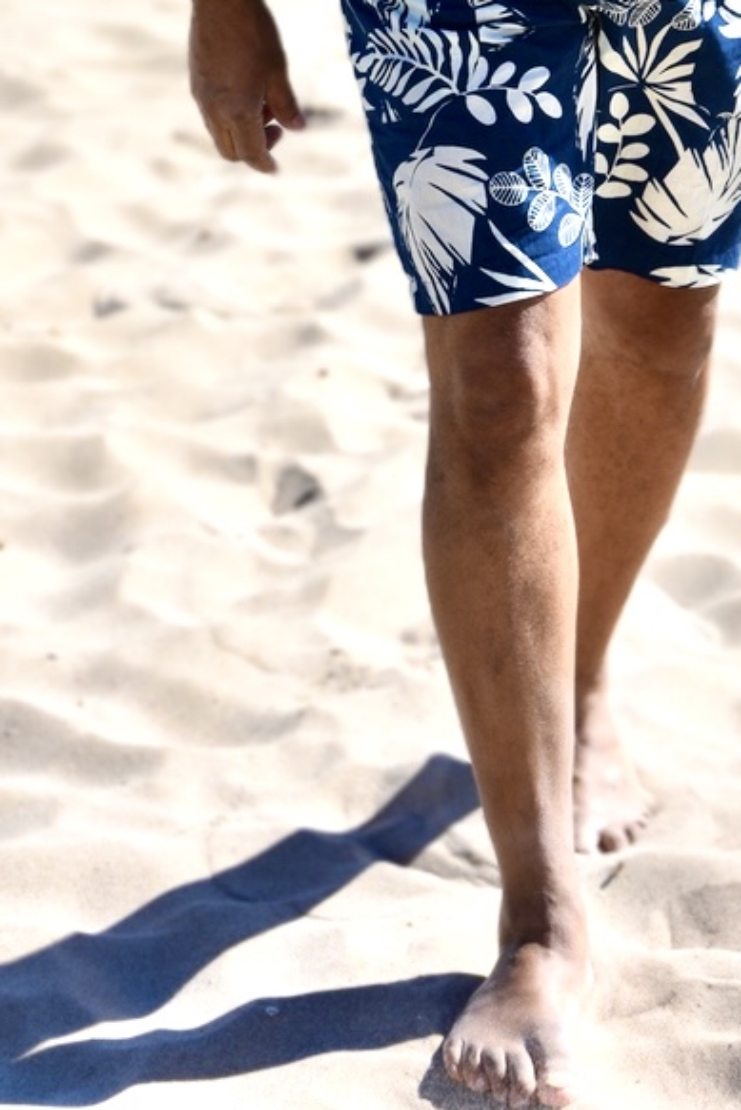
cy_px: -74
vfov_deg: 13.6
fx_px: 4569
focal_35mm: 148
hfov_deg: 9.3
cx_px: 492
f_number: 8
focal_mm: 45
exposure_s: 1/500
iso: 160
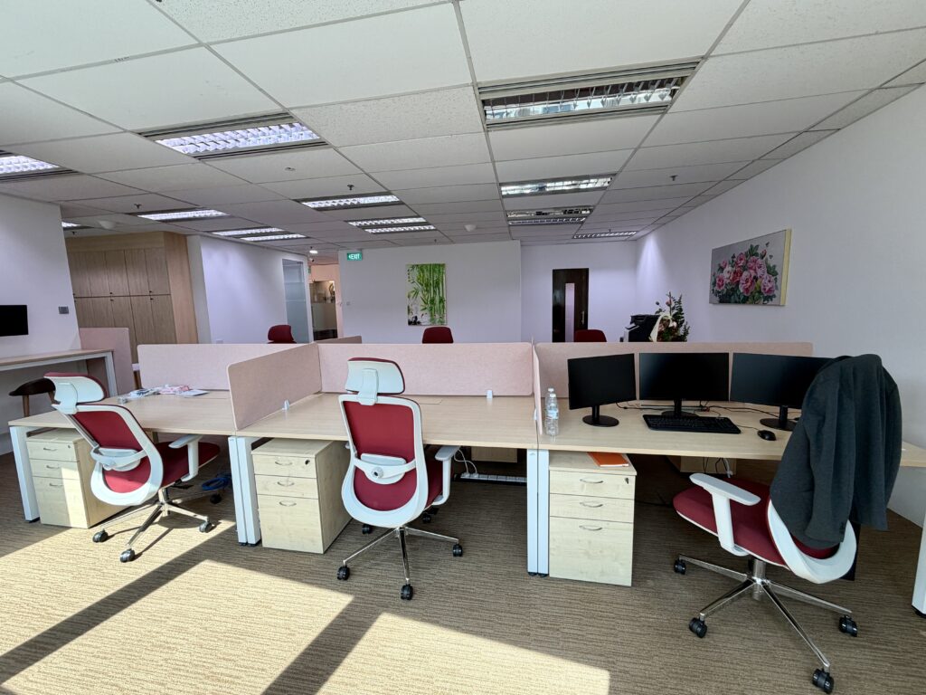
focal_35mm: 14
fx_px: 375
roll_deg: +2.0
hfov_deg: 102.1
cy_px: 348
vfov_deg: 85.7
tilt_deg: -8.5
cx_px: 463
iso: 100
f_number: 2.2
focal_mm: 2.22
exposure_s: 1/100
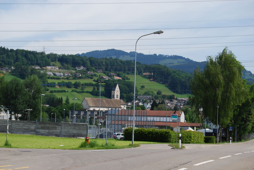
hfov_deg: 24.6
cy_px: 85
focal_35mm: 82
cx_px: 127
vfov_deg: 16.6
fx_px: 583
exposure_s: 1/200
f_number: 7.1
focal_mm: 55
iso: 100
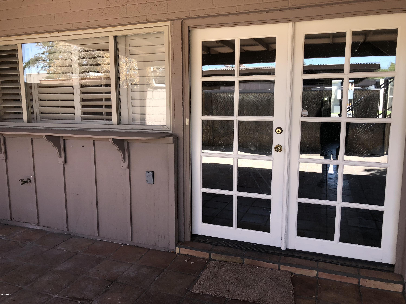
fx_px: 328
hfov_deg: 63.4
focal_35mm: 28
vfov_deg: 49.7
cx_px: 203
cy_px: 152
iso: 20
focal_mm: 3.99
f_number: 1.8
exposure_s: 1/152
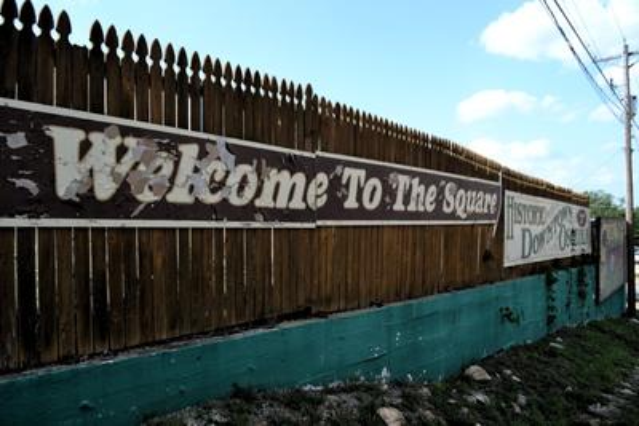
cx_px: 320
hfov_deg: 67.4
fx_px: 479
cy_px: 213
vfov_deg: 48.0
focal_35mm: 27
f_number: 4.5
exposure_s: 1/1000
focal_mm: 18
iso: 400
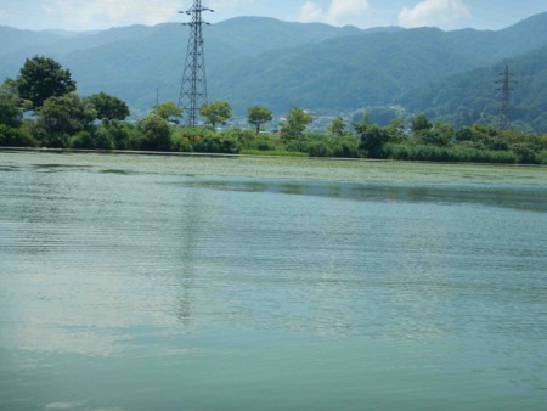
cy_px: 206
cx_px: 274
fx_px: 885
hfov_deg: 34.3
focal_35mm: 56
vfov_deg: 26.1
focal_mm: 10.1
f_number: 4.4
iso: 125
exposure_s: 1/800
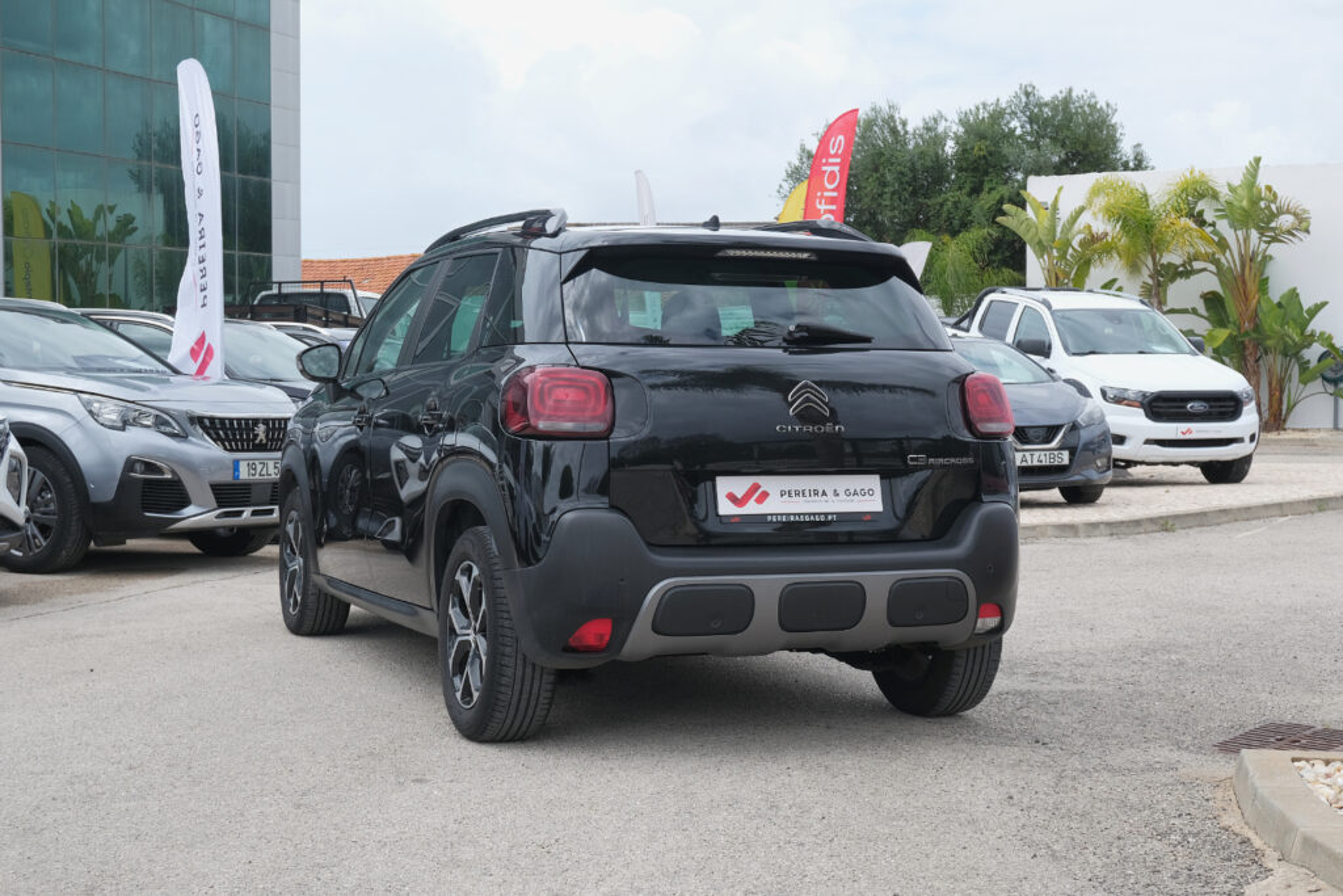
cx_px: 672
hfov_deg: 38.9
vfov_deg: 26.5
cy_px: 448
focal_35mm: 51
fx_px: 1903
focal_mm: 34.3
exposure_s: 1/180
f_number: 9
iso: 160
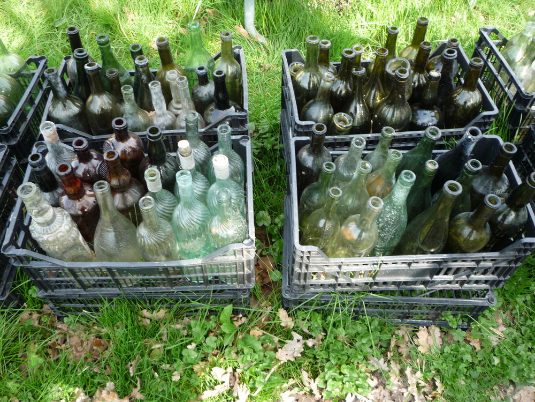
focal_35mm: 30
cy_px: 201
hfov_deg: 60.0
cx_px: 268
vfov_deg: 46.8
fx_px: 464
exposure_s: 1/60
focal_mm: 5.2
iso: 100
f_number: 3.3
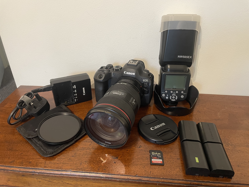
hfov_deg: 67.3
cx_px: 124
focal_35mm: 26
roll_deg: -0.5
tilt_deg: -30.7
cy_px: 94
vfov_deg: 53.1
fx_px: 187
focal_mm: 4.2
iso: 250
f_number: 1.6
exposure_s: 1/50
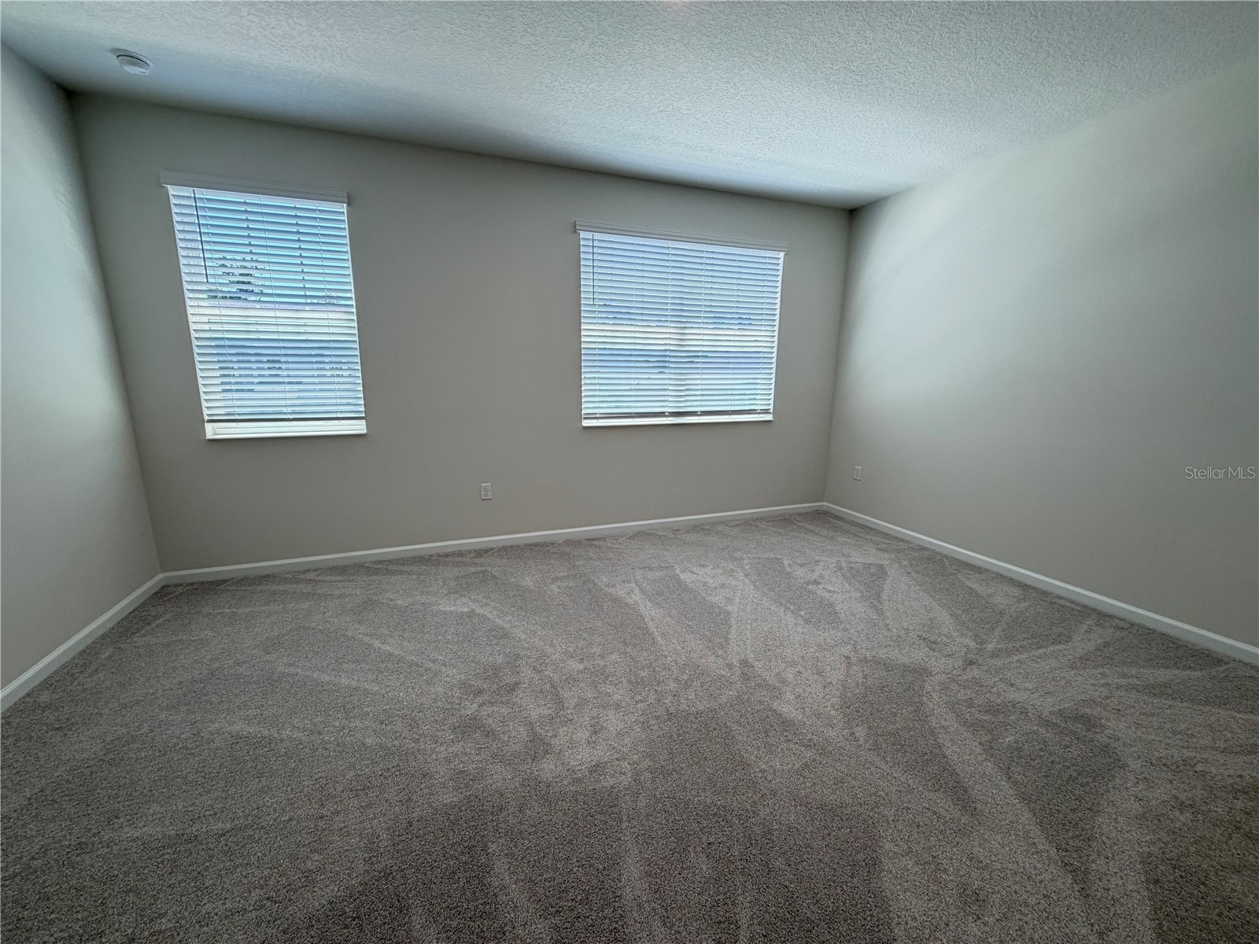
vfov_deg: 85.7
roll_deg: -0.2
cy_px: 472
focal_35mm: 14
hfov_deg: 102.1
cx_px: 630
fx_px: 509
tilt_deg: -11.6
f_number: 2.2
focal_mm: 2.22
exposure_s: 1/120
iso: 100
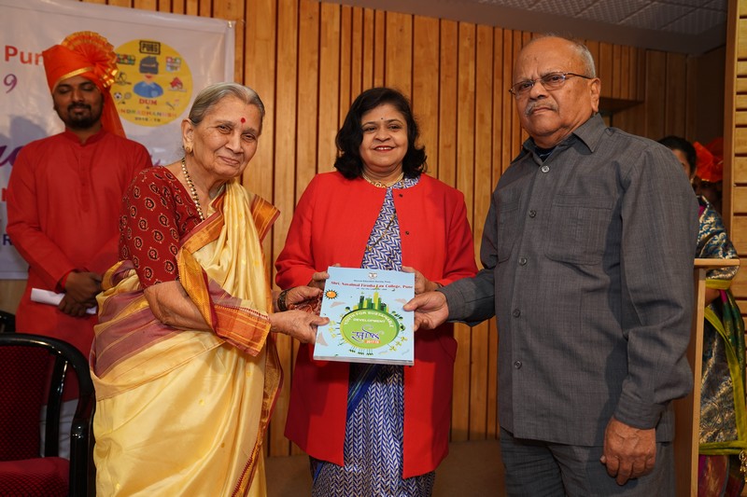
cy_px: 248
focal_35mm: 31
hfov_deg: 60.3
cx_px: 374
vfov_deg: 42.3
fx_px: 643
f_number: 3.5
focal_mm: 31
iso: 640
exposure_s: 1/125
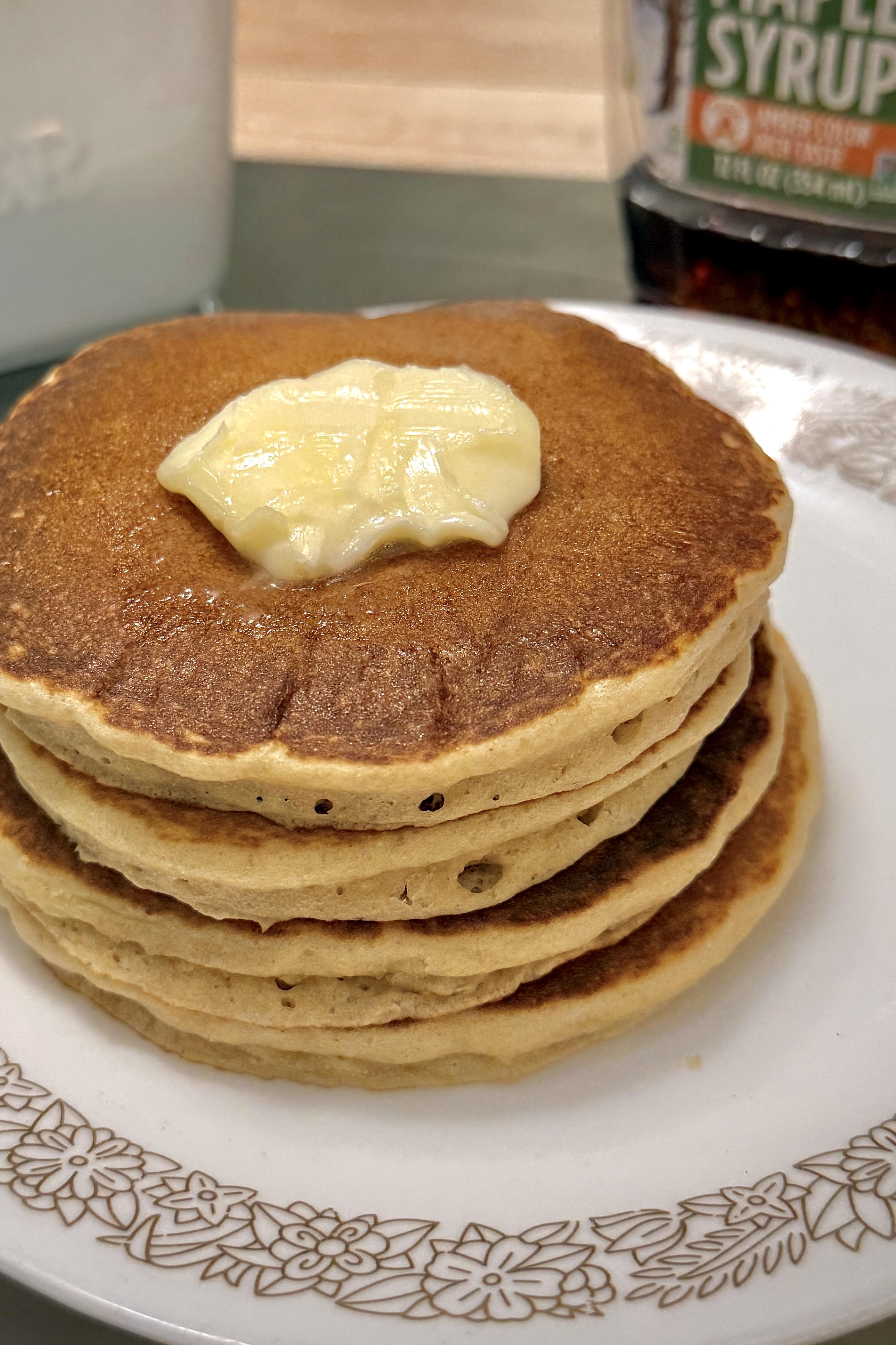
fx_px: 1157
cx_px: 300
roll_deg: +4.4
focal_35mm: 31
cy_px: 653
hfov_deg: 41.8
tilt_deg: -39.3
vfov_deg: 60.3
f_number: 1.78
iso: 200
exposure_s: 1/120
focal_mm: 6.76
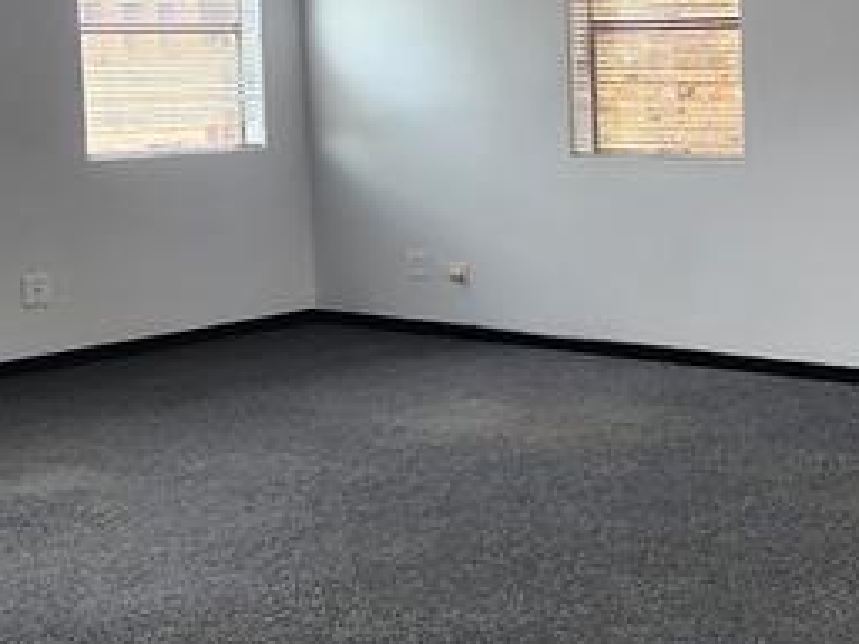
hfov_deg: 25.7
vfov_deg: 20.4
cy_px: 248
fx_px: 1787
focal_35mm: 72
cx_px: 852
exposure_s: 1/180
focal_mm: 5.4
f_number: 1.8
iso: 125
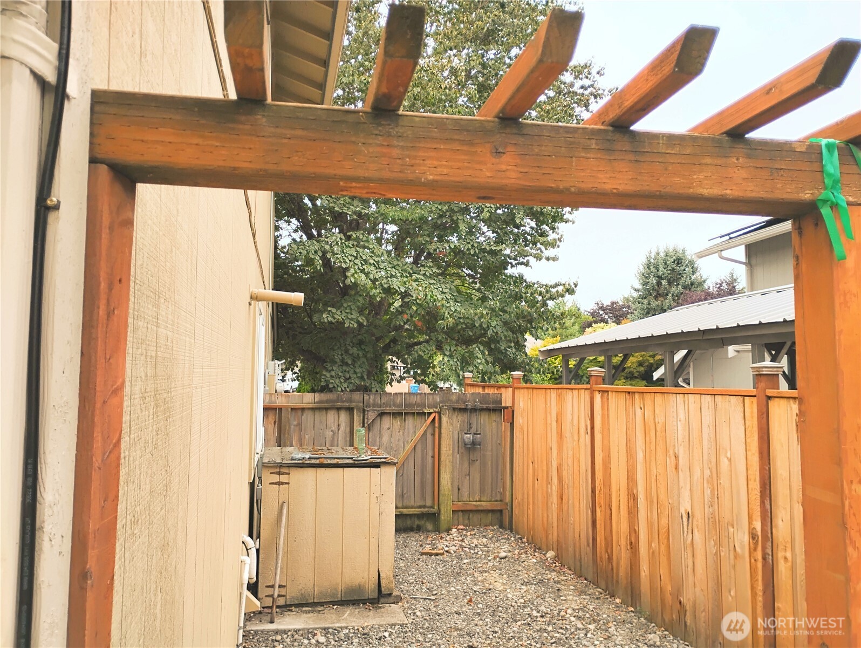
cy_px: 324
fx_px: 697
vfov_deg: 49.8
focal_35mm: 28
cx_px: 430
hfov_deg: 63.4
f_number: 1.8
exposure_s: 1/120
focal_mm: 4.26
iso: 272
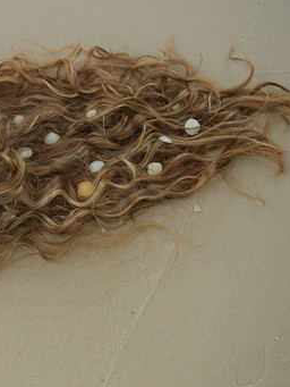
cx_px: -5
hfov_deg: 25.6
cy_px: 199
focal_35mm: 54
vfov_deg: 35.5
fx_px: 603
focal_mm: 22
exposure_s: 1/200
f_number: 5
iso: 100
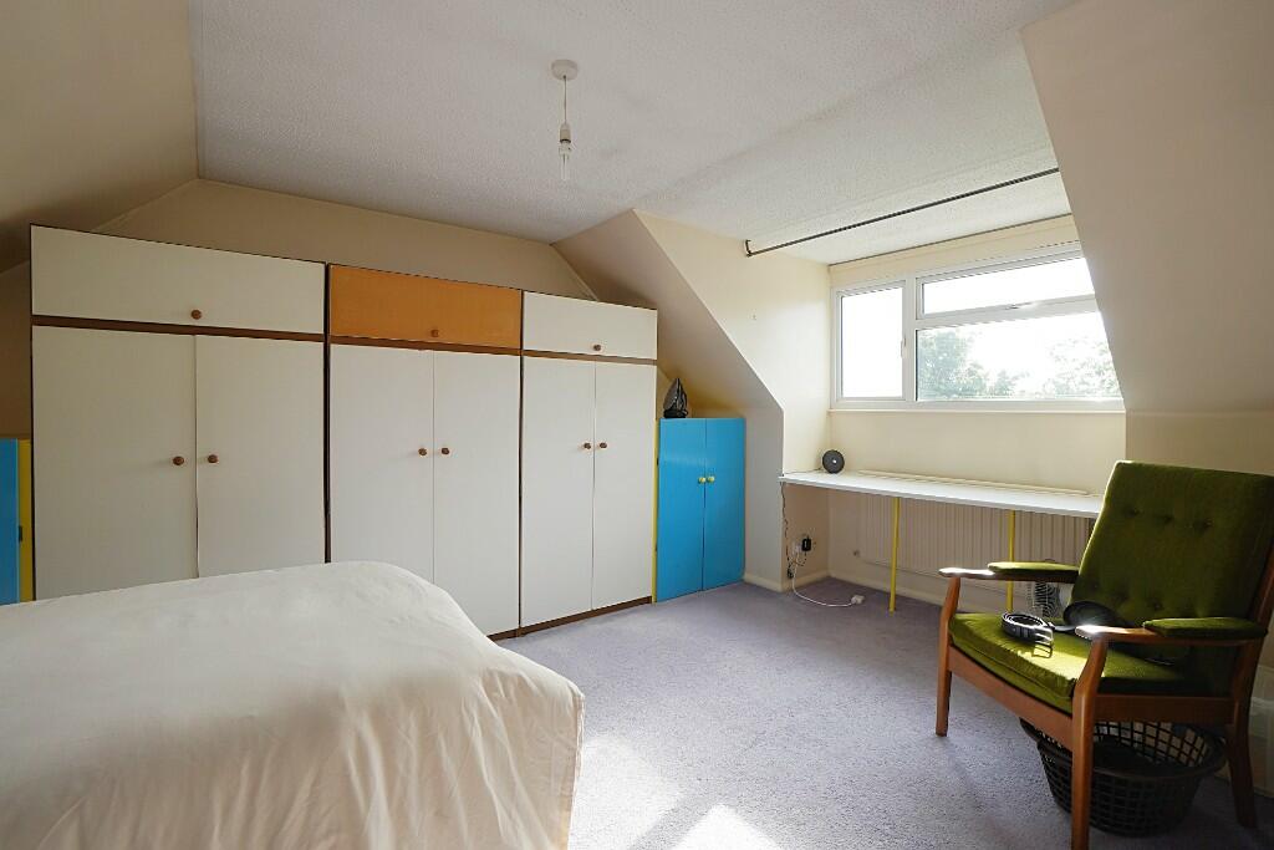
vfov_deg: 77.3
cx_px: 637
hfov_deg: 100.4
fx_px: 531
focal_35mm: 15
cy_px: 425
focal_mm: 10
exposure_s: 1/160
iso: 125
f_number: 4
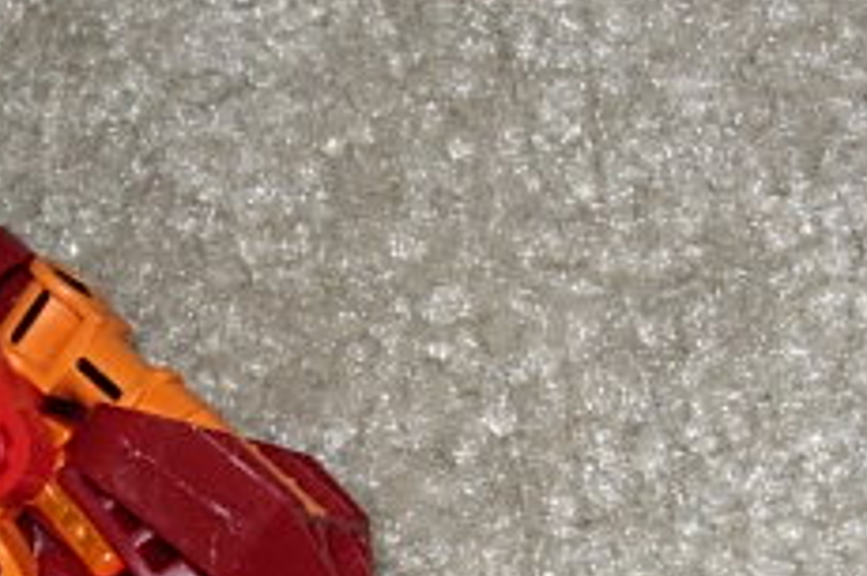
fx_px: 2647
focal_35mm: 110
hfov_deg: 18.4
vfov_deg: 12.2
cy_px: 625
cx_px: 124
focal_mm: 7.8
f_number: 4.8
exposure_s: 1/64
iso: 79
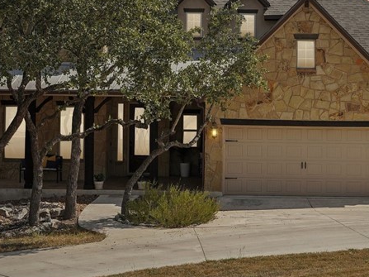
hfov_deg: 27.7
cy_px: 54
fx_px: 746
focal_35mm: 70
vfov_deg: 20.8
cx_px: 229
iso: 100
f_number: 8
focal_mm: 30
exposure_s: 1/320
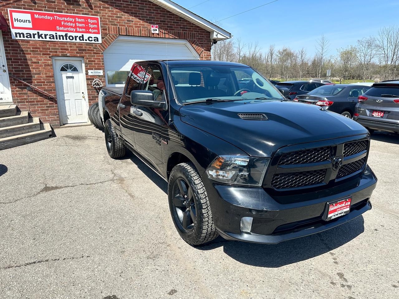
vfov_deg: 56.8
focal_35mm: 24
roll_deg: +0.5
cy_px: 150
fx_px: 277
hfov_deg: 71.6
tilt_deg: -13.9
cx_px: 200
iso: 80
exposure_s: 1/2967
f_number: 1.78
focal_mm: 6.86
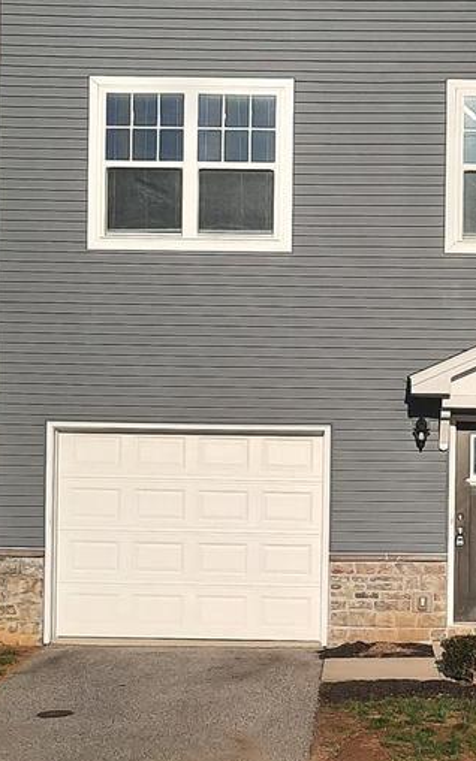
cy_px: 496
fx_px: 1661
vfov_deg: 25.7
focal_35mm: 80
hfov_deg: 16.2
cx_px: 367
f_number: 2
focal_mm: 4.6
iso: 32
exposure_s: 1/2033
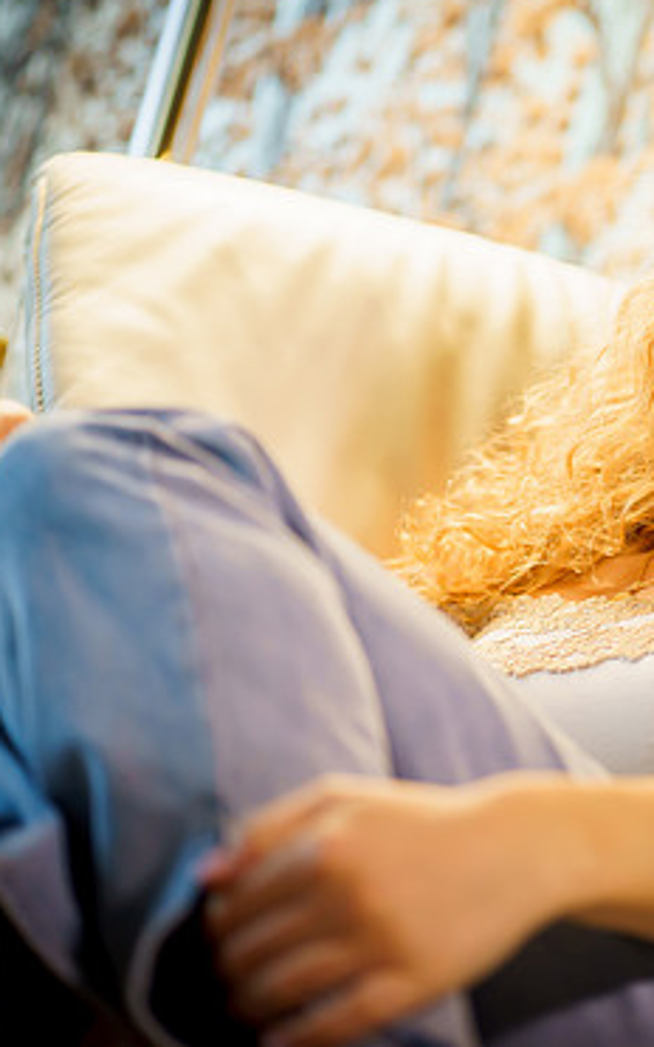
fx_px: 4076
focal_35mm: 143
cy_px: 477
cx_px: 690
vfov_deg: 14.6
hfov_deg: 9.1
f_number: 1.8
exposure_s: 1/200
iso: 320
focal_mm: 85
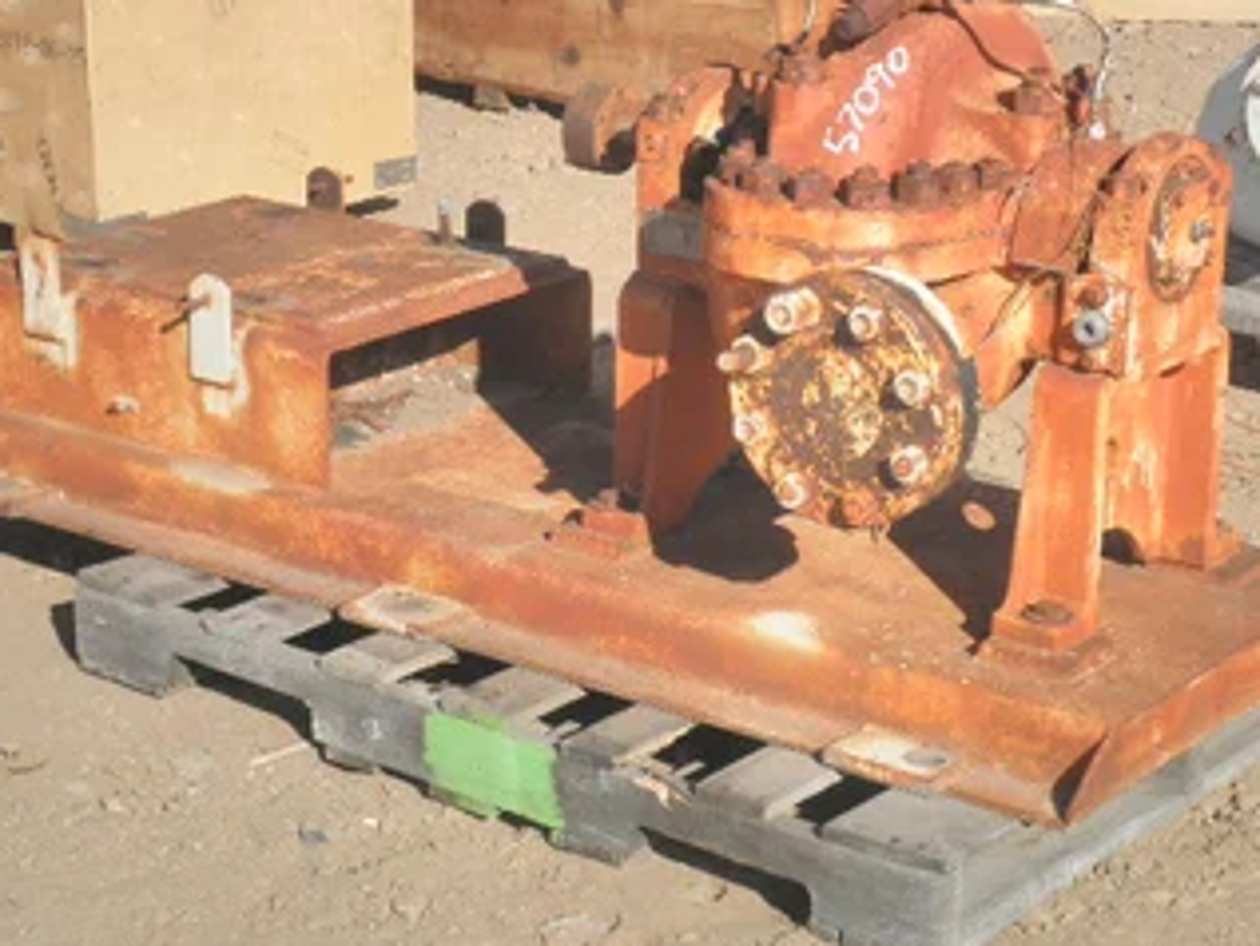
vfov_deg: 16.1
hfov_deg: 21.3
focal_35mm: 92
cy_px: 405
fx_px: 3350
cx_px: 660
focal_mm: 12.9
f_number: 11.3
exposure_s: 1/100
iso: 64
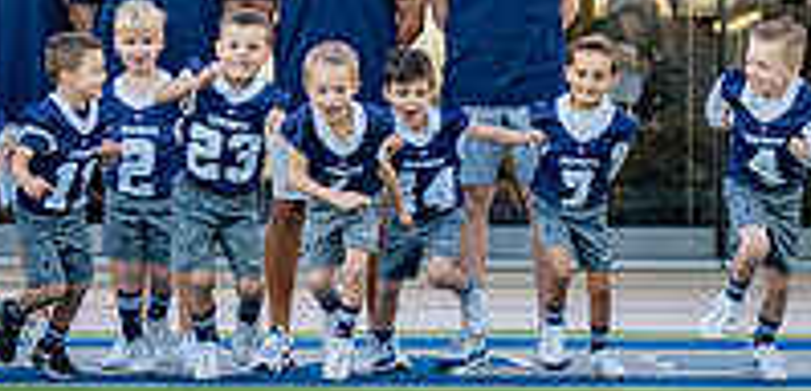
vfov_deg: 3.8
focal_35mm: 282
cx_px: 199
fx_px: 5868
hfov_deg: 7.9
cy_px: 126
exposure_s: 1/1250
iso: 1000
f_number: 4
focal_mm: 70
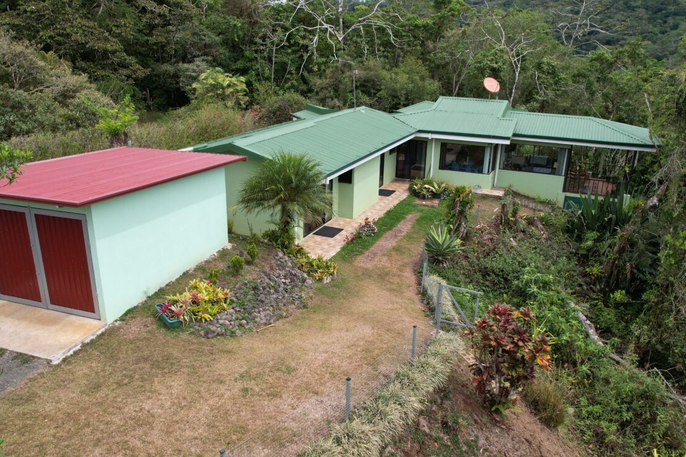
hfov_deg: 65.4
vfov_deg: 46.3
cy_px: 247
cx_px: 325
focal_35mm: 28
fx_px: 533
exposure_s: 1/1000
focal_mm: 8.38
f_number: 2.8
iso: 100
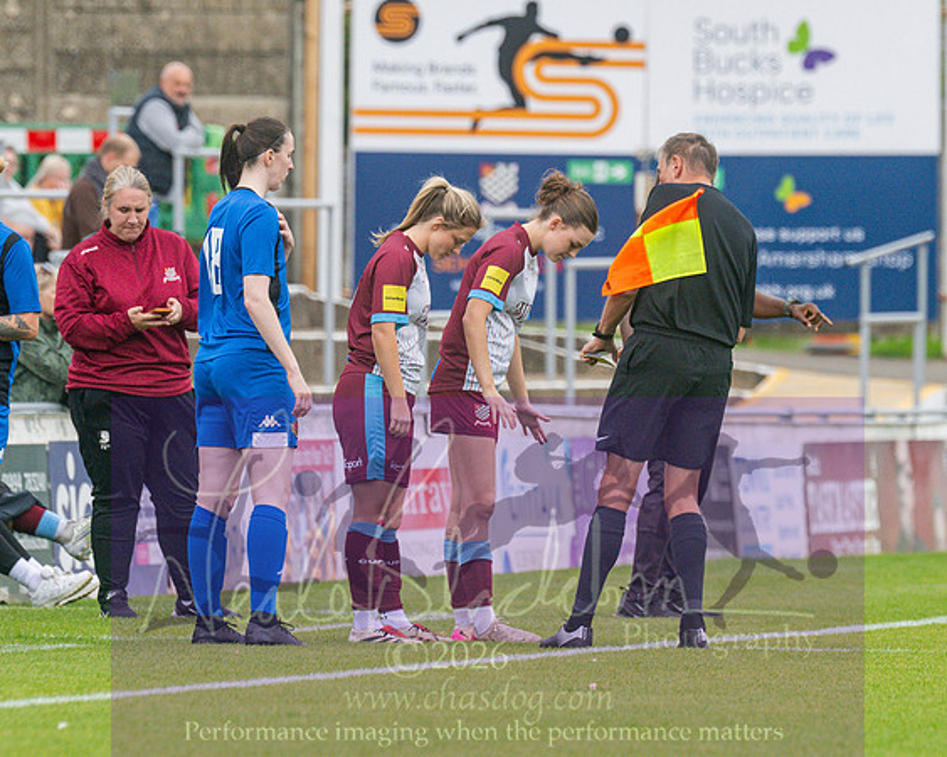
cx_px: 528
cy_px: 379
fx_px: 17893
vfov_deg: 2.4
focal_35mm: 639
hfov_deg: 3.0
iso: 500
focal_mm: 300
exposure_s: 1/1000
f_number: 4
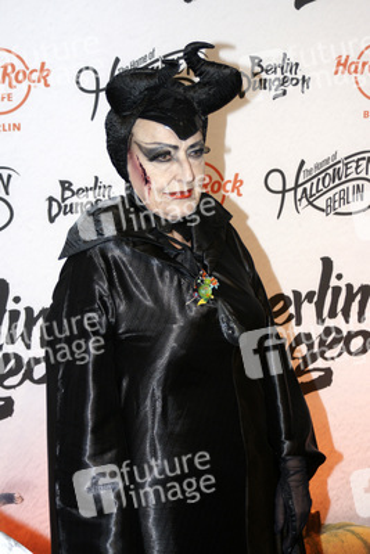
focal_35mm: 90
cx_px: 185
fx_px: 1386
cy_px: 277
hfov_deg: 15.2
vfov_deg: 22.6
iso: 500
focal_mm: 60
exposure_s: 1/250
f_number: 5.6
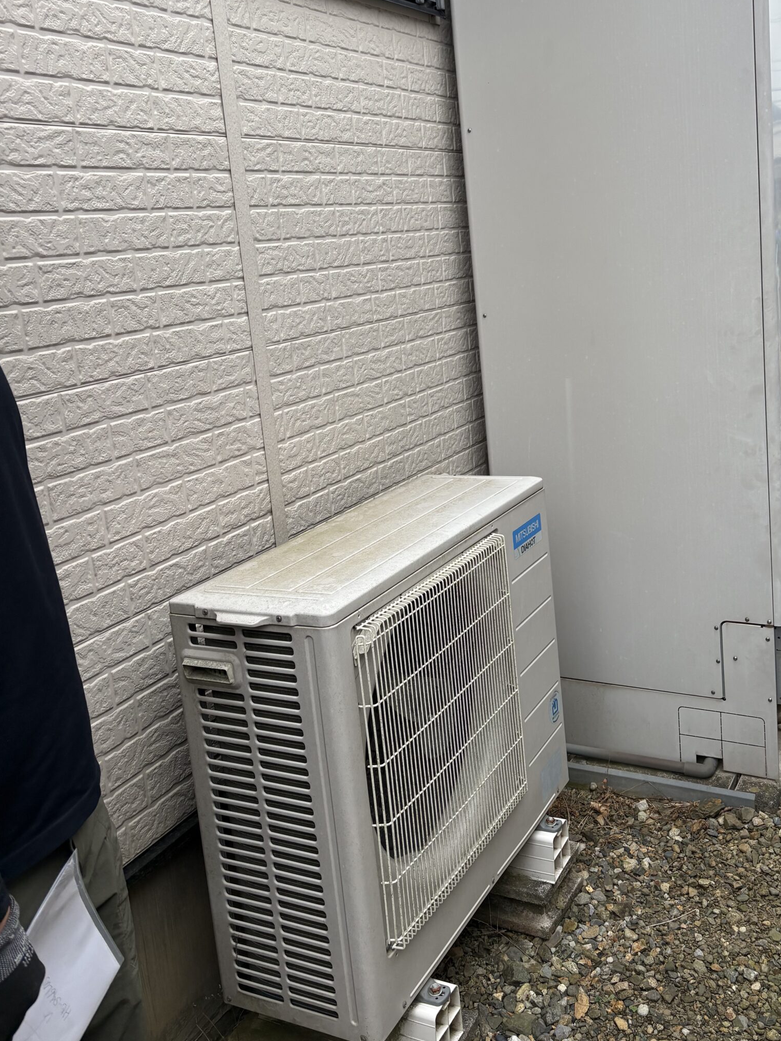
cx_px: 493
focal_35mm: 33
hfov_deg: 42.6
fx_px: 993
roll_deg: +3.8
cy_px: 408
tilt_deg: -8.9
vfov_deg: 54.9
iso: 50
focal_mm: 5.96
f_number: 1.6
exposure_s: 1/1287
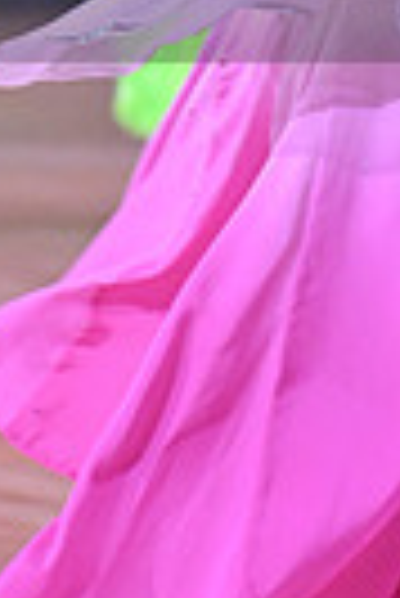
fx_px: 10522
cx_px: 483
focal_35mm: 633
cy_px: -85
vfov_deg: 3.2
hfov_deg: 2.2
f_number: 5
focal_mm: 145
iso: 4000
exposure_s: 1/400
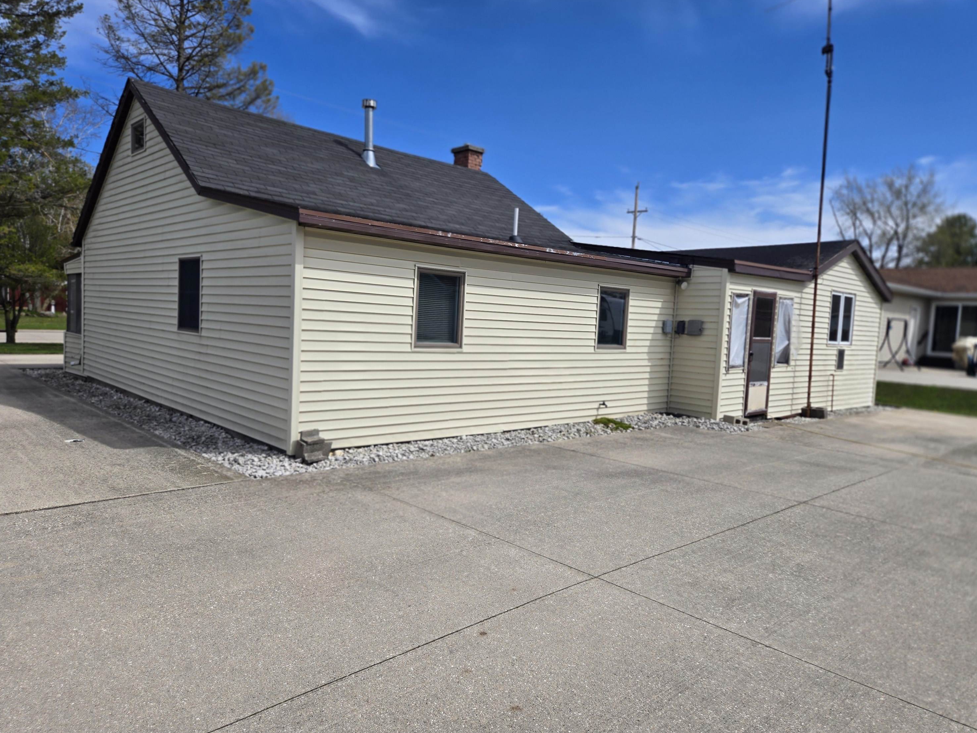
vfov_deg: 56.8
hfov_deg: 71.6
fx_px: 677
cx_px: 477
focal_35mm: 24
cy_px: 358
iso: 25
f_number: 1.8
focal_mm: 5.4
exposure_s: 1/2708
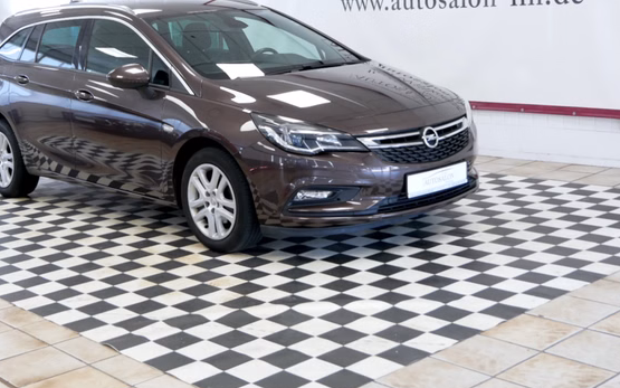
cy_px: 94
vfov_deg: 23.3
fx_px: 929
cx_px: 239
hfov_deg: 36.7
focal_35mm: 55
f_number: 3.9
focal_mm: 18
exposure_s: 1/60
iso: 500
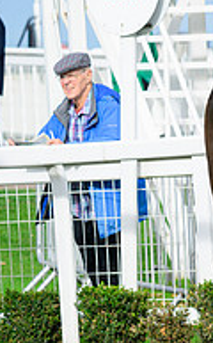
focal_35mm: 522
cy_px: 196
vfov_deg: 4.0
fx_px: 4866
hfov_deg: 2.5
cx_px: 504
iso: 400
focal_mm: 170
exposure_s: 1/1000
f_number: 4.8
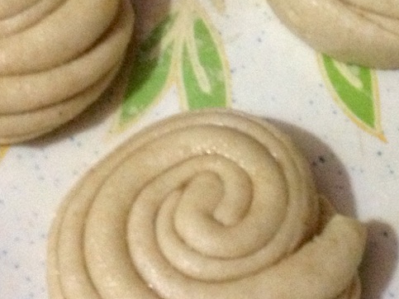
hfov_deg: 16.7
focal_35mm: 116
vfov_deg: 12.6
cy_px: -12
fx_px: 1337
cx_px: 370
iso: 400
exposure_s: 1/15
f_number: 2.4
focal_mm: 4.28
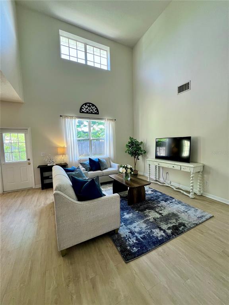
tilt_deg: -4.7
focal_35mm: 13
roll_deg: +1.6
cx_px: 114
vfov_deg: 106.2
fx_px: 115
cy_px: 152
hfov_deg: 89.9
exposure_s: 1/99
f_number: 1.8
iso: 100
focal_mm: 1.57
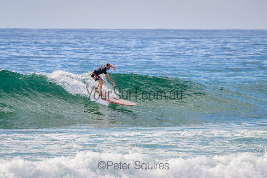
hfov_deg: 3.7
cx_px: 126
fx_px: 4081
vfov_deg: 2.5
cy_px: 101
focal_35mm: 550
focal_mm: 400
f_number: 5.6
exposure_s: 1/2000
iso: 280
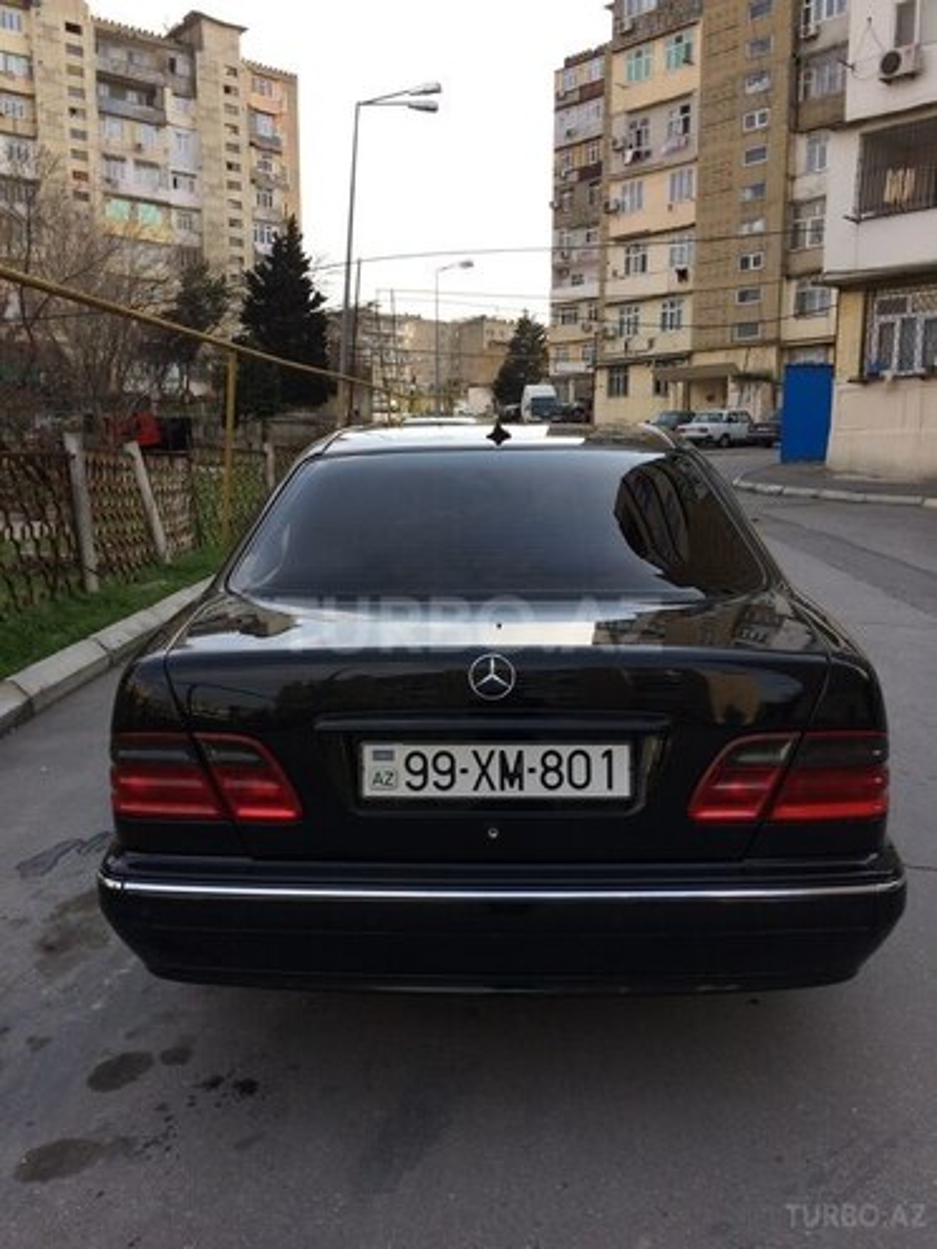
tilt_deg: -9.9
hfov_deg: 48.2
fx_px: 1047
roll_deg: +0.2
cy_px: 624
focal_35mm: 29
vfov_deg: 61.7
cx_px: 468
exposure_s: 1/873
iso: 32
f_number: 2.2
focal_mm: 4.15
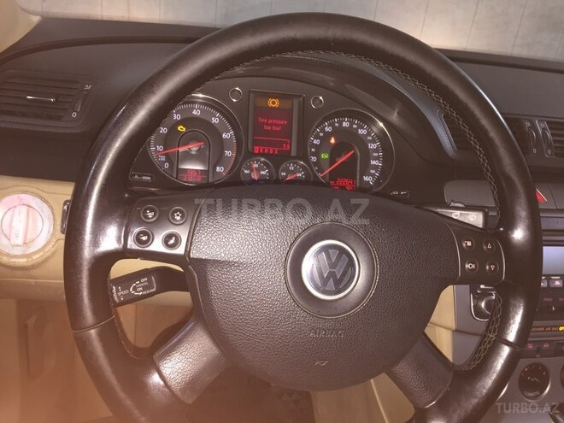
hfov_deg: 61.7
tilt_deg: -25.2
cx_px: 282
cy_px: 212
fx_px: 472
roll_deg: -6.9
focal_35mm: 29
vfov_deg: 48.2
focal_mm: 4.15
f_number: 2.2
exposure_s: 1/17
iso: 64
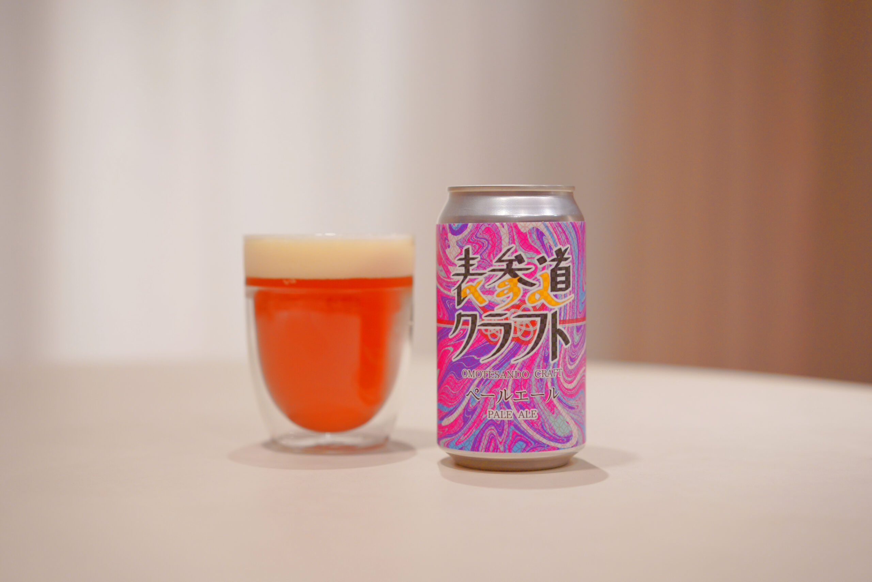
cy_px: 291
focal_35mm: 55
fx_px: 1332
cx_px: 436
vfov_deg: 24.6
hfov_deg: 36.2
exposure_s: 1/160
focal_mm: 55
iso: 320
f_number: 2.8
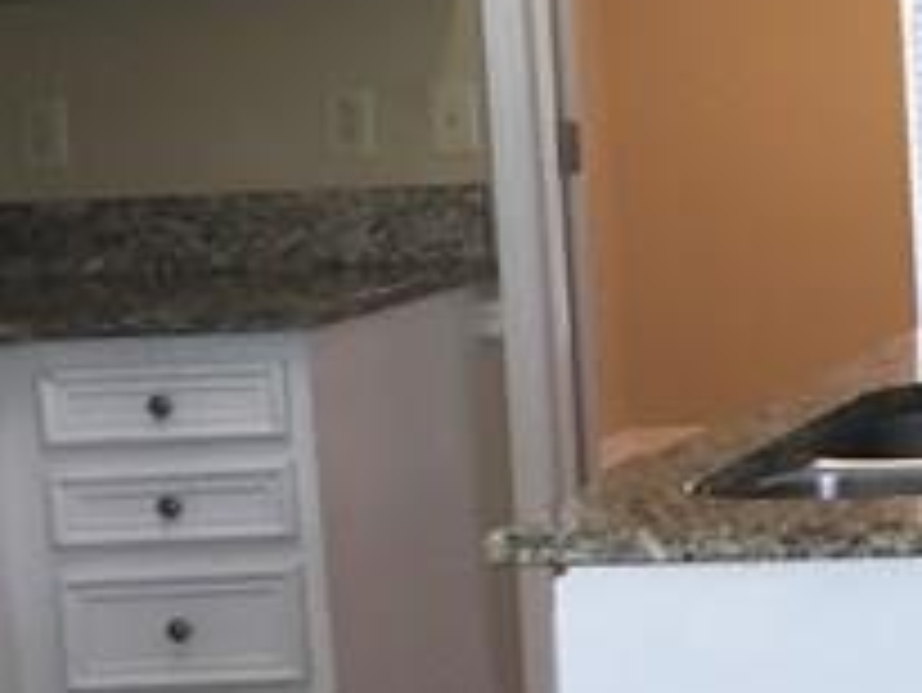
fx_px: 3012
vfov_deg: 13.1
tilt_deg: -5.2
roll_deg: +1.4
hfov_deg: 14.6
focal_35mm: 113
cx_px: 1795
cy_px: 198
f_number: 2.2
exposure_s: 1/30
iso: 40
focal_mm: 4.15
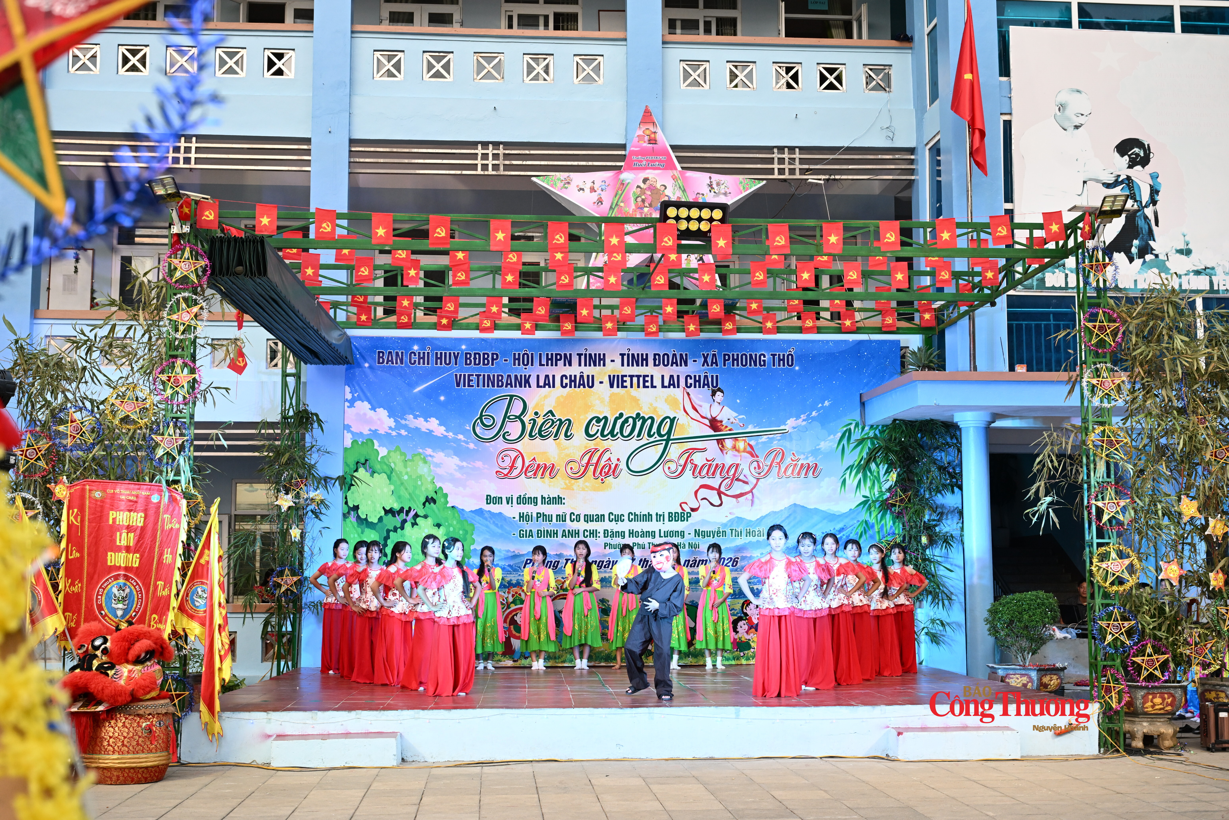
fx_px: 1468
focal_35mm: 43
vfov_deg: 31.2
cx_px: 614
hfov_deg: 45.4
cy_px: 410
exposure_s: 1/125
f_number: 5.6
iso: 1250
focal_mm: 43
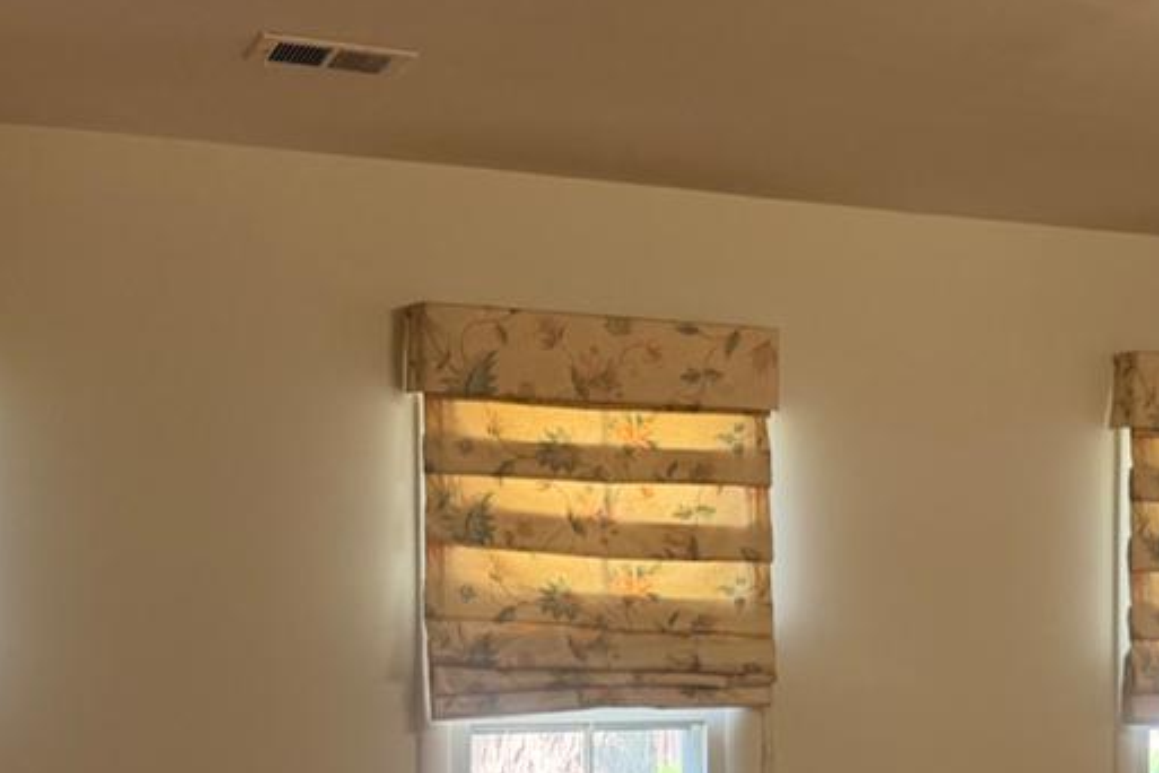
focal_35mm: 70
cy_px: 703
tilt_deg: -2.4
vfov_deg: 19.1
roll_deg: -0.1
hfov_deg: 27.9
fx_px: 2253
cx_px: 1005
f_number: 1.78
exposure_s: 1/120
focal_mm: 6.76
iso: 320
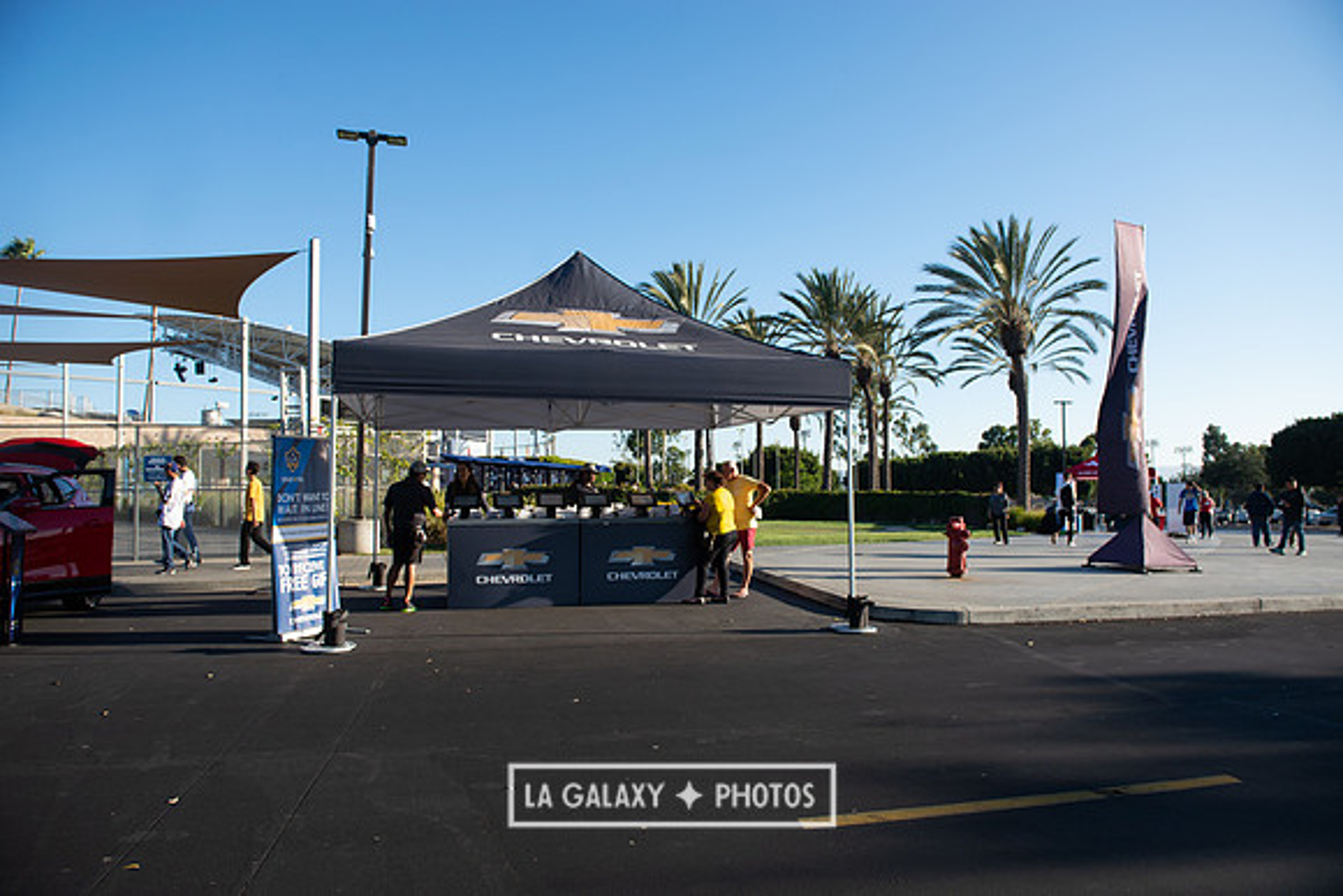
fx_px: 896
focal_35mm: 24
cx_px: 672
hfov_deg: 73.7
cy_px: 448
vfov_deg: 53.2
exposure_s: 1/1000
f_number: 4.5
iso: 200
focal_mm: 24
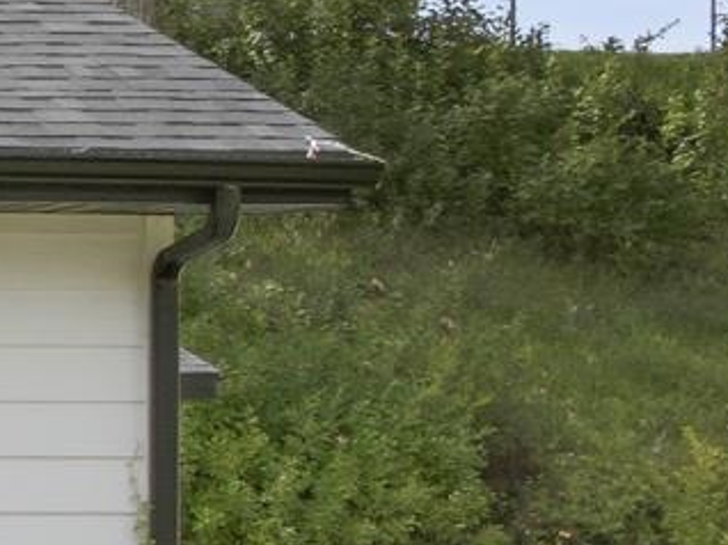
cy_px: 419
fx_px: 2711
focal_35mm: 129
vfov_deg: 11.4
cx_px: -1203
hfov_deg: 11.5
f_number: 6.3
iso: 100
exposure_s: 1/320
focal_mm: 12.3
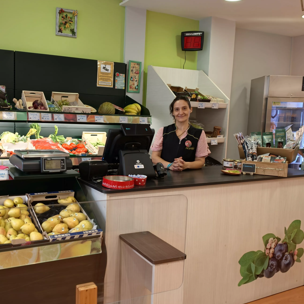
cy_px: 147
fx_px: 318
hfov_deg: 50.8
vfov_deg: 51.1
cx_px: 121
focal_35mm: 32
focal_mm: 7.73
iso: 640
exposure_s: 1/100
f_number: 1.5
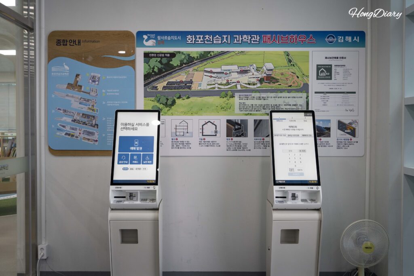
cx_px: 207
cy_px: 138
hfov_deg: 54.4
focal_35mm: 35
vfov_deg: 37.9
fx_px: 403
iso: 640
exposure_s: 1/160
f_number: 4.5
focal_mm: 35
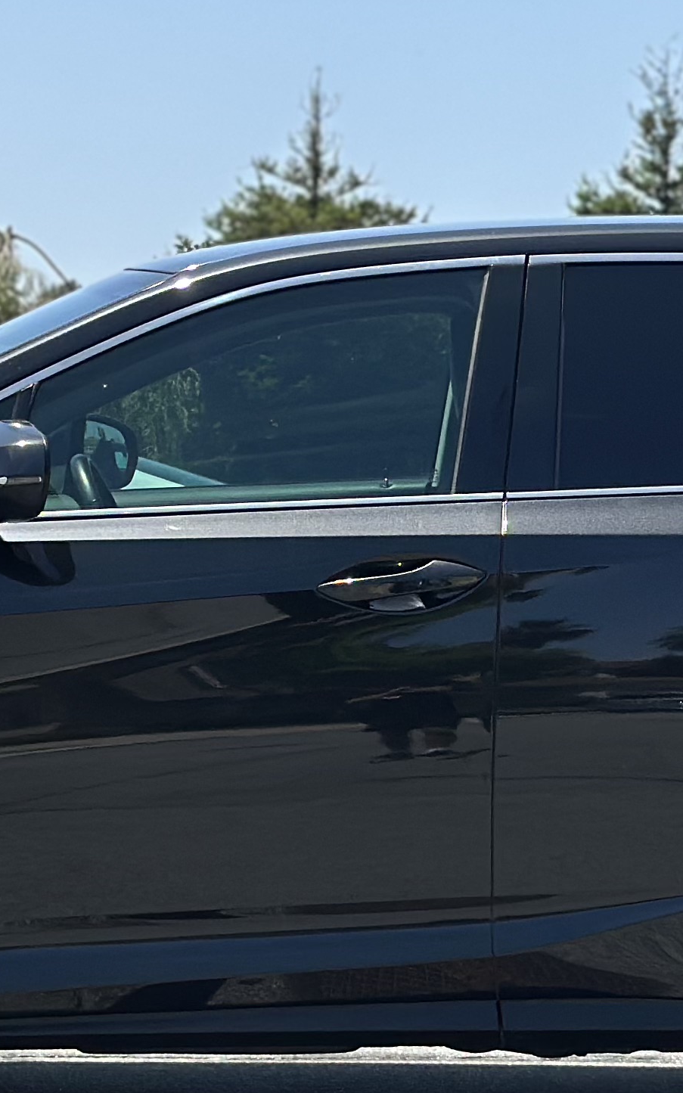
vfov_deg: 14.7
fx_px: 4230
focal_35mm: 142
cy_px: 595
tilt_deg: -1.1
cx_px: 356
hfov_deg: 9.2
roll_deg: -1.6
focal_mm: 6.86
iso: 80
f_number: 1.78
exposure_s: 1/4184
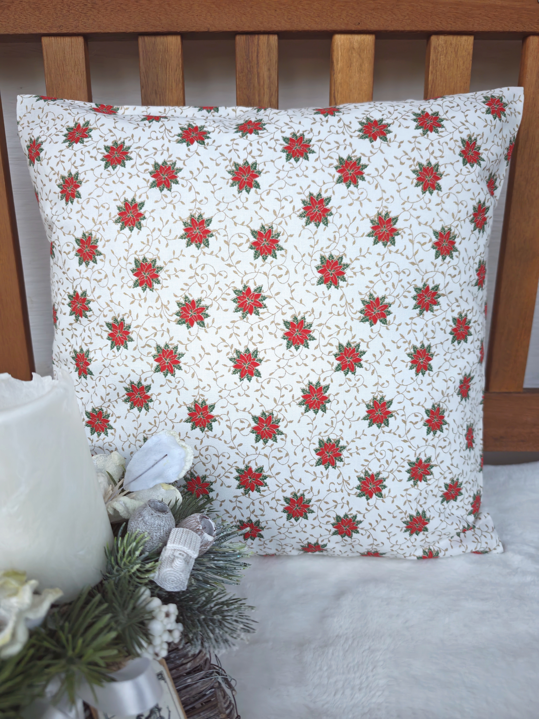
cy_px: 360
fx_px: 478
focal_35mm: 23
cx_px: 270
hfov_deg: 58.9
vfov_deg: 73.9
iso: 320
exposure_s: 1/33
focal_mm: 6.55
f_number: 1.6
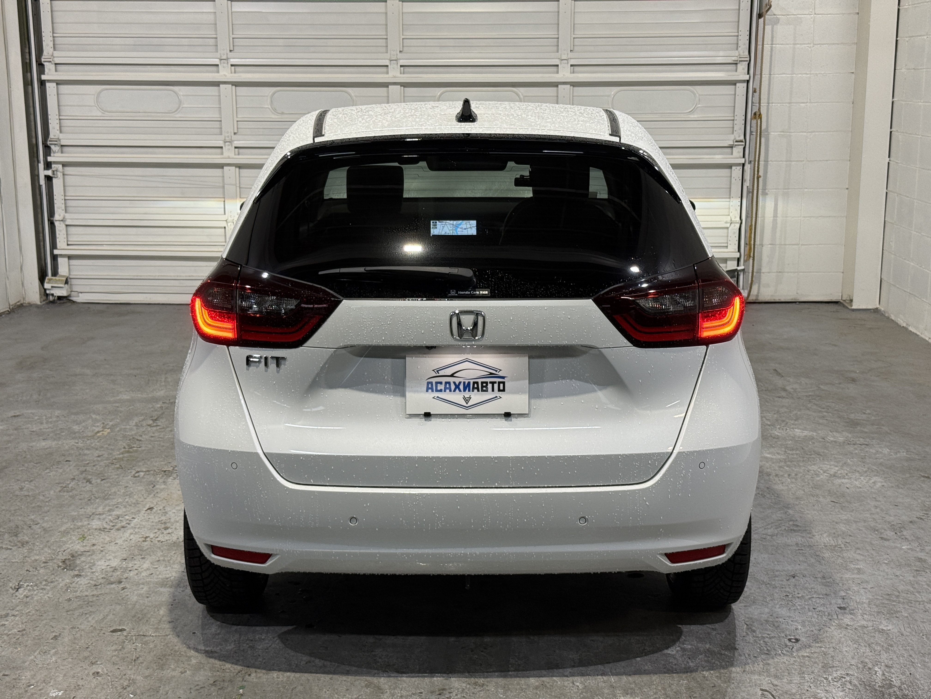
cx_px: 466
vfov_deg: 30.3
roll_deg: -0.1
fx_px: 1291
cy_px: 350
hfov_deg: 39.7
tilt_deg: -11.4
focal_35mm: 48
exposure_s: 1/60
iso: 80
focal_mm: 6.76
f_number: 1.78
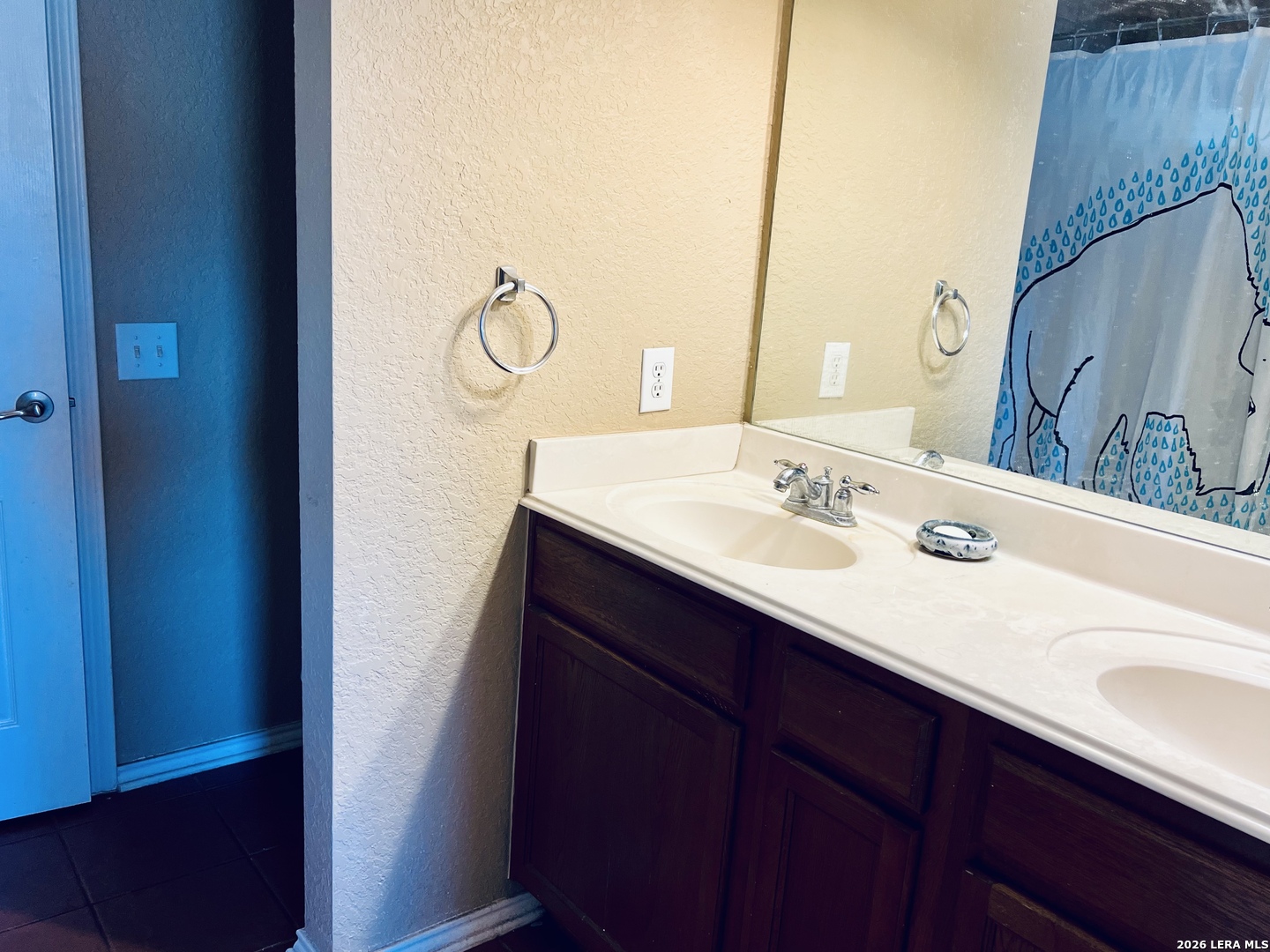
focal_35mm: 26
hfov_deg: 67.3
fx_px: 954
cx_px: 635
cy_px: 476
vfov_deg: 53.1
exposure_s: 1/60
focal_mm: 5.7
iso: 80
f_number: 1.5
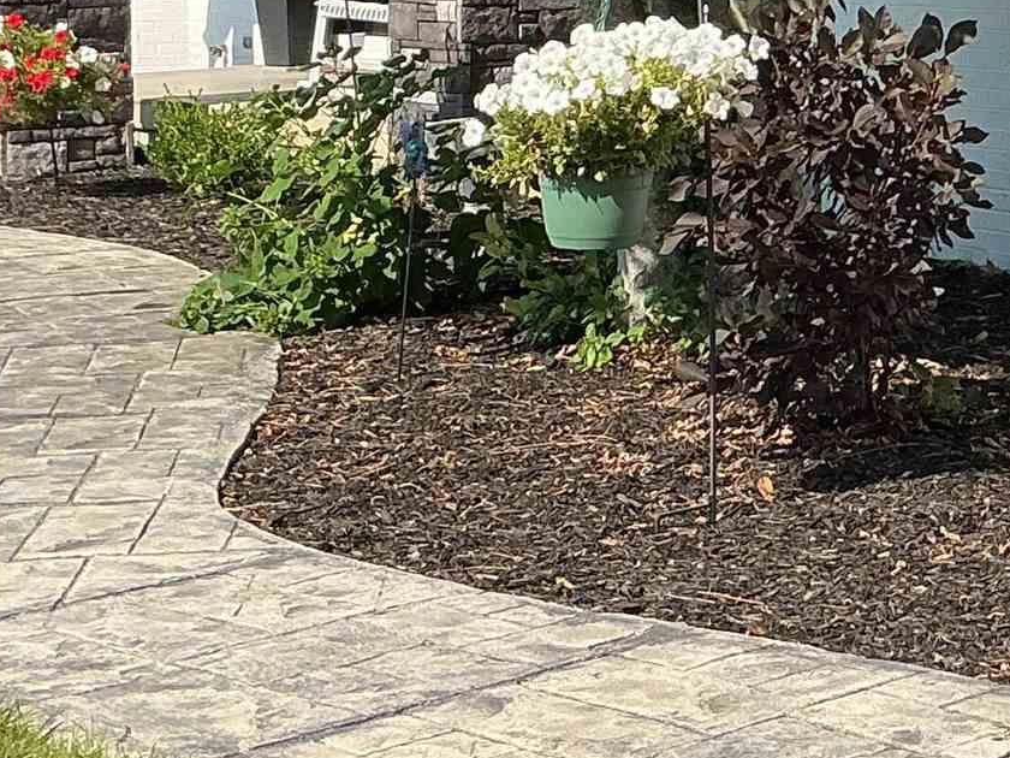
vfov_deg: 13.7
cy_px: -52
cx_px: 1086
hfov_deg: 17.9
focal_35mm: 106
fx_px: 3093
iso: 25
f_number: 1.8
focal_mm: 3
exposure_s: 1/2058
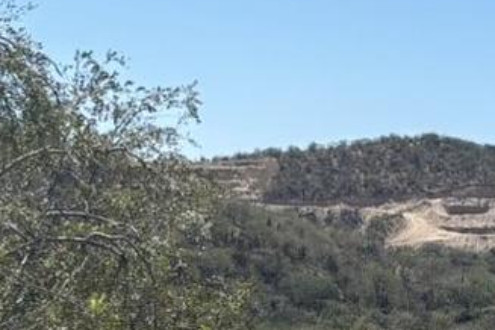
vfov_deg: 8.5
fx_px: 2186
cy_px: 462
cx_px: 412
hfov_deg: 12.8
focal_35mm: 159
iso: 50
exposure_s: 1/4255
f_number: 1.6
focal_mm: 5.96
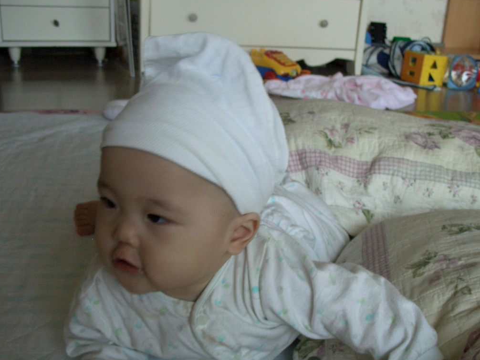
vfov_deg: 34.2
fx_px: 582
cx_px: 267
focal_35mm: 42
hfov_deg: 44.7
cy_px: 217
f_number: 2.8
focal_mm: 7.1
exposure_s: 1/60
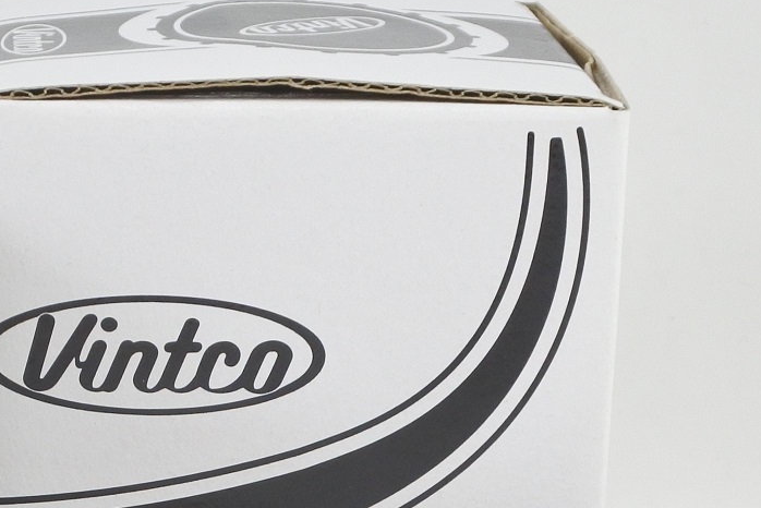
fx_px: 2411
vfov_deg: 11.9
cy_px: 534
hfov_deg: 17.4
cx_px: -49
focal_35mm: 114
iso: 500
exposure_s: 1/125
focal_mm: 15.3
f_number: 4.2
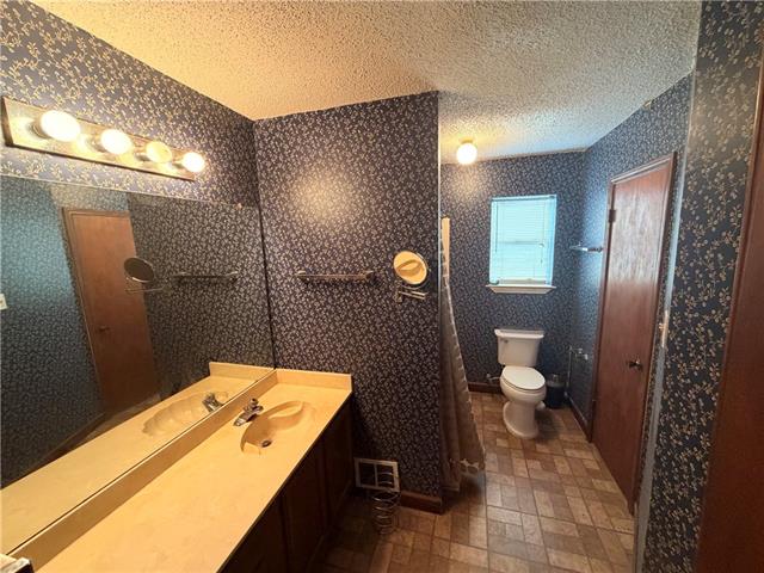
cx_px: 382
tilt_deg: -9.9
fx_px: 309
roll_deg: +2.5
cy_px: 286
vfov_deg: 85.7
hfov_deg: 102.1
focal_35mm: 14
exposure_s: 1/60
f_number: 2.2
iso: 400
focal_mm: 2.22
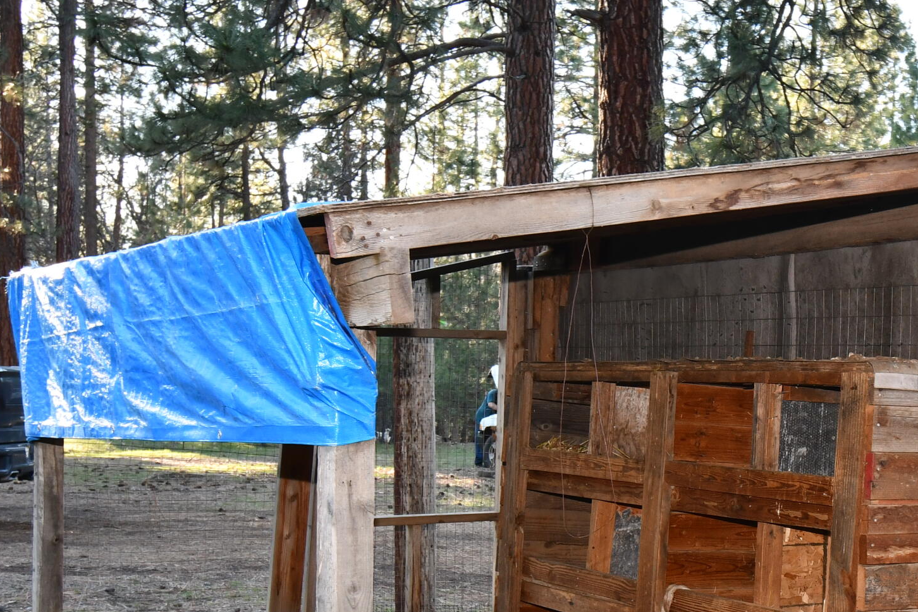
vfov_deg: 21.6
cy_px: 510
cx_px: 850
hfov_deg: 30.7
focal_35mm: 62
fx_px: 1581
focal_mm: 20
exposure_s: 1/60
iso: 320
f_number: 5.6
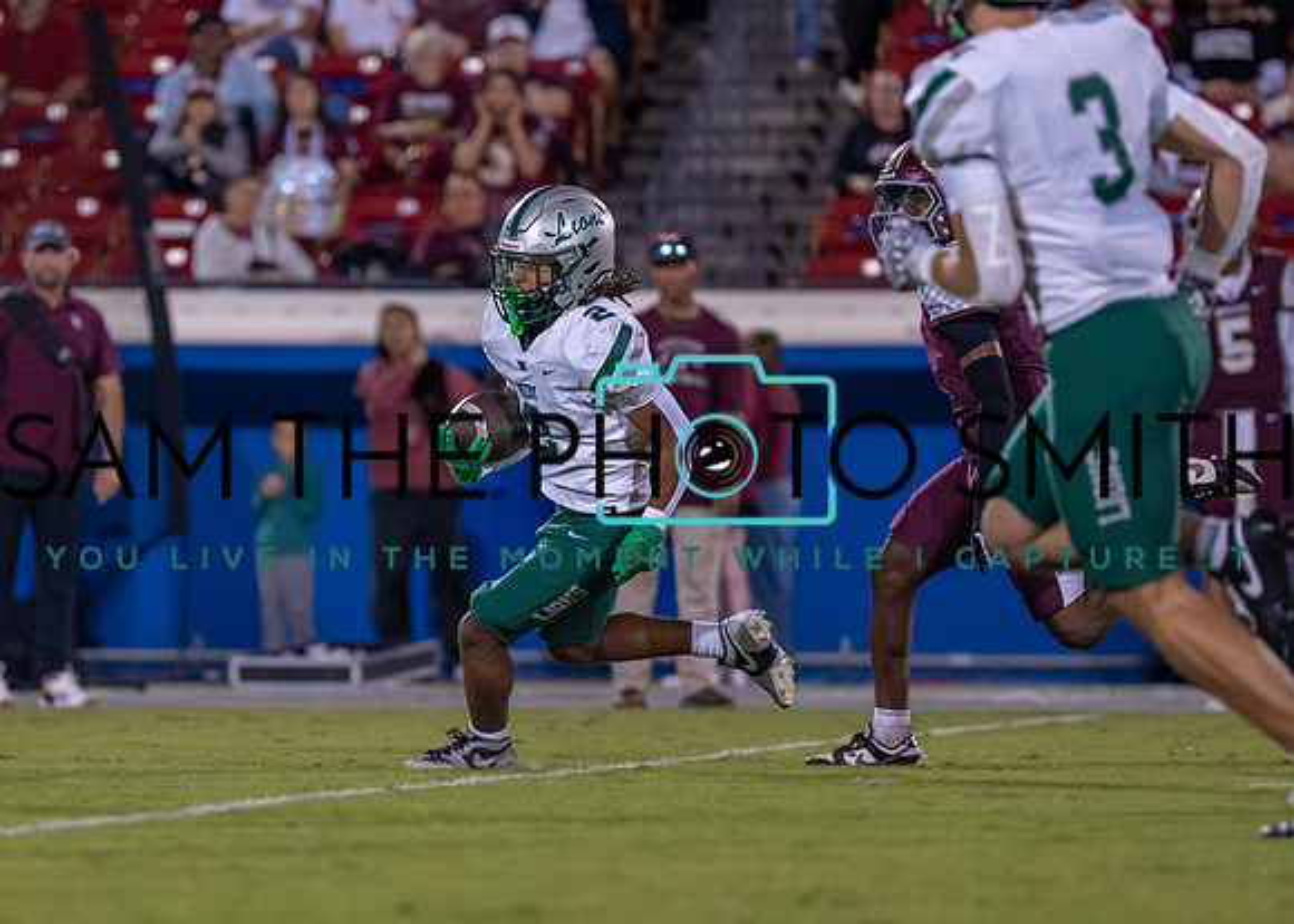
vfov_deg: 3.5
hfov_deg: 4.9
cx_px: 482
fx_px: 15054
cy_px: 477
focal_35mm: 410
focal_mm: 200
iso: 1600
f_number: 2.8
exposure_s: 1/1250
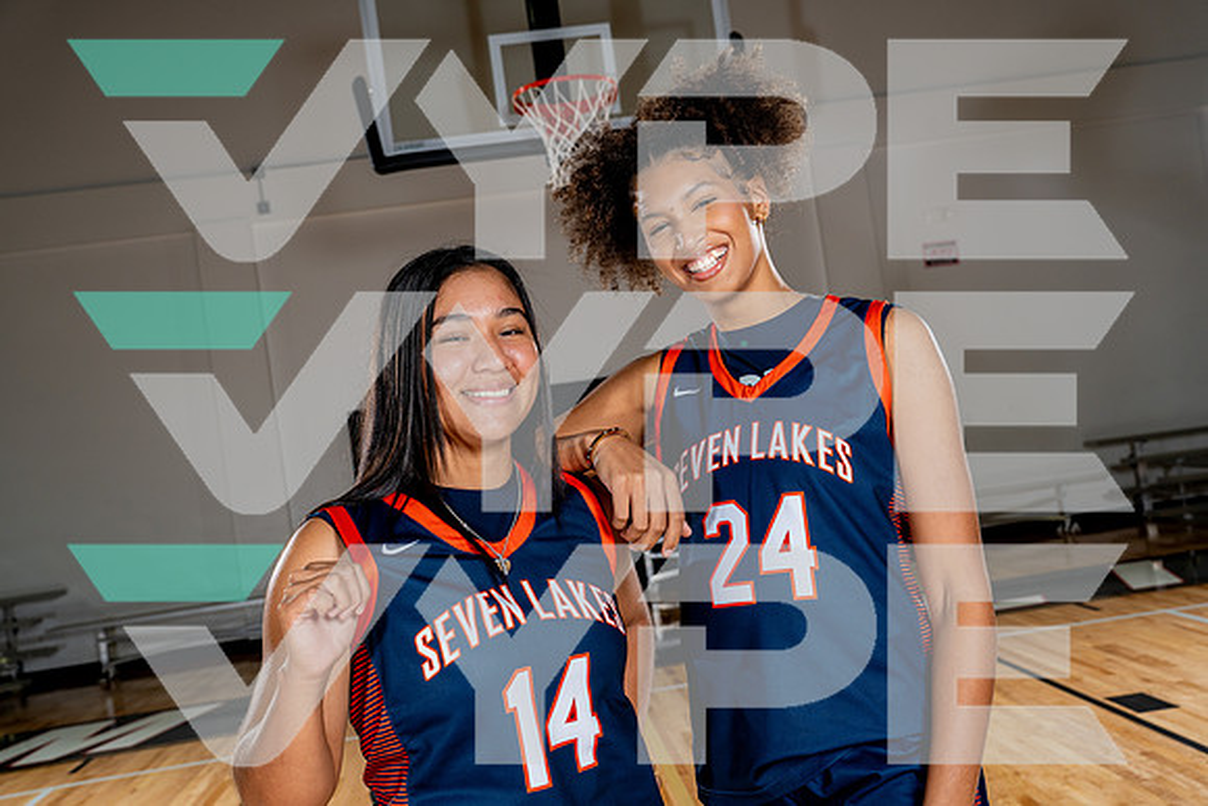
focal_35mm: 36
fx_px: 1208
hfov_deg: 53.1
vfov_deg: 36.9
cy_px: 403
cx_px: 604
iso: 200
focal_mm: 36
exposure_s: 1/250
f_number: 5.6
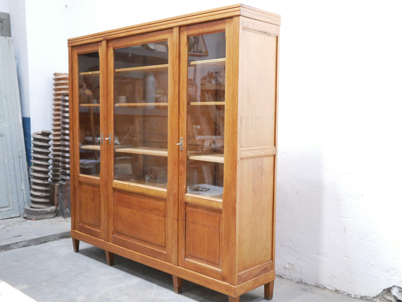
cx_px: 201
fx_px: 465
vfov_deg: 36.0
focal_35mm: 40
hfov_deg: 46.8
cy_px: 151
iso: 2000
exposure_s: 1/60
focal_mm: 20
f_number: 1.7
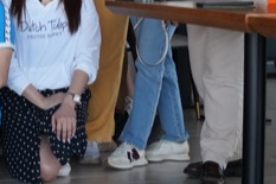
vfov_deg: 10.3
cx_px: -156
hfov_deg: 14.5
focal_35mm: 131
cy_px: -17
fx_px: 1003
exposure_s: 1/40
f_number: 2.8
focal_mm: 20.3
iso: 320
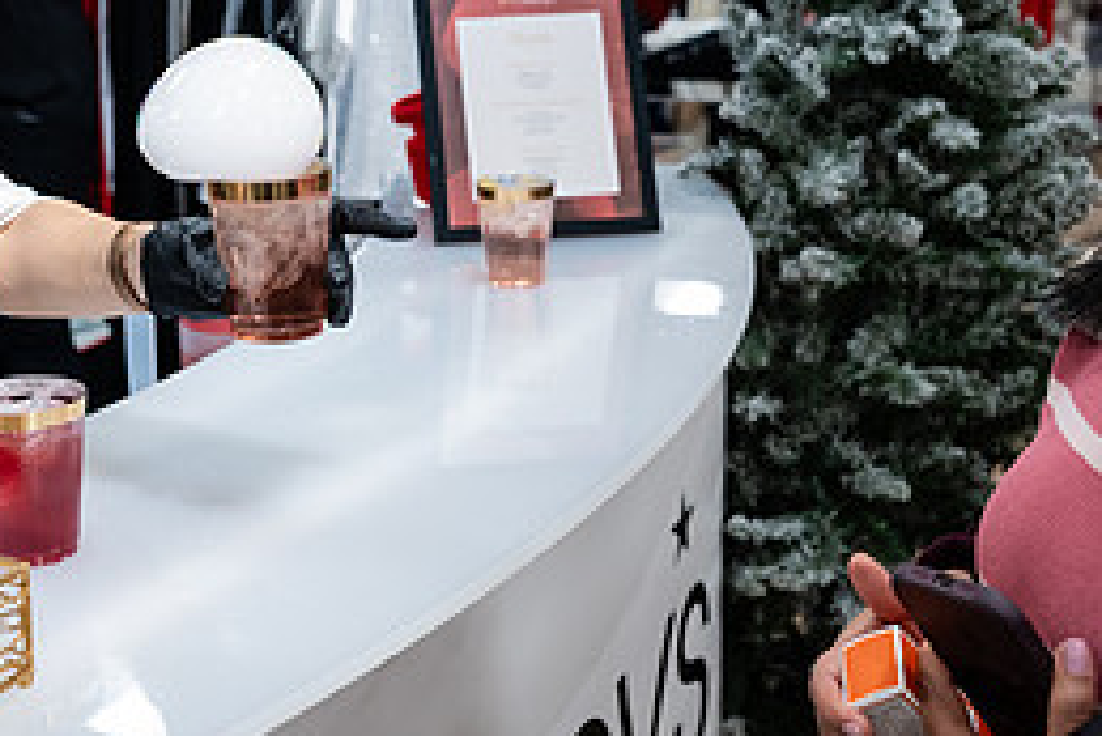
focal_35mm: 58
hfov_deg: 33.5
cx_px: 226
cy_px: 177
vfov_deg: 23.2
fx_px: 1776
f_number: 3.2
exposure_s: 1/125
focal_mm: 25.5
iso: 1000
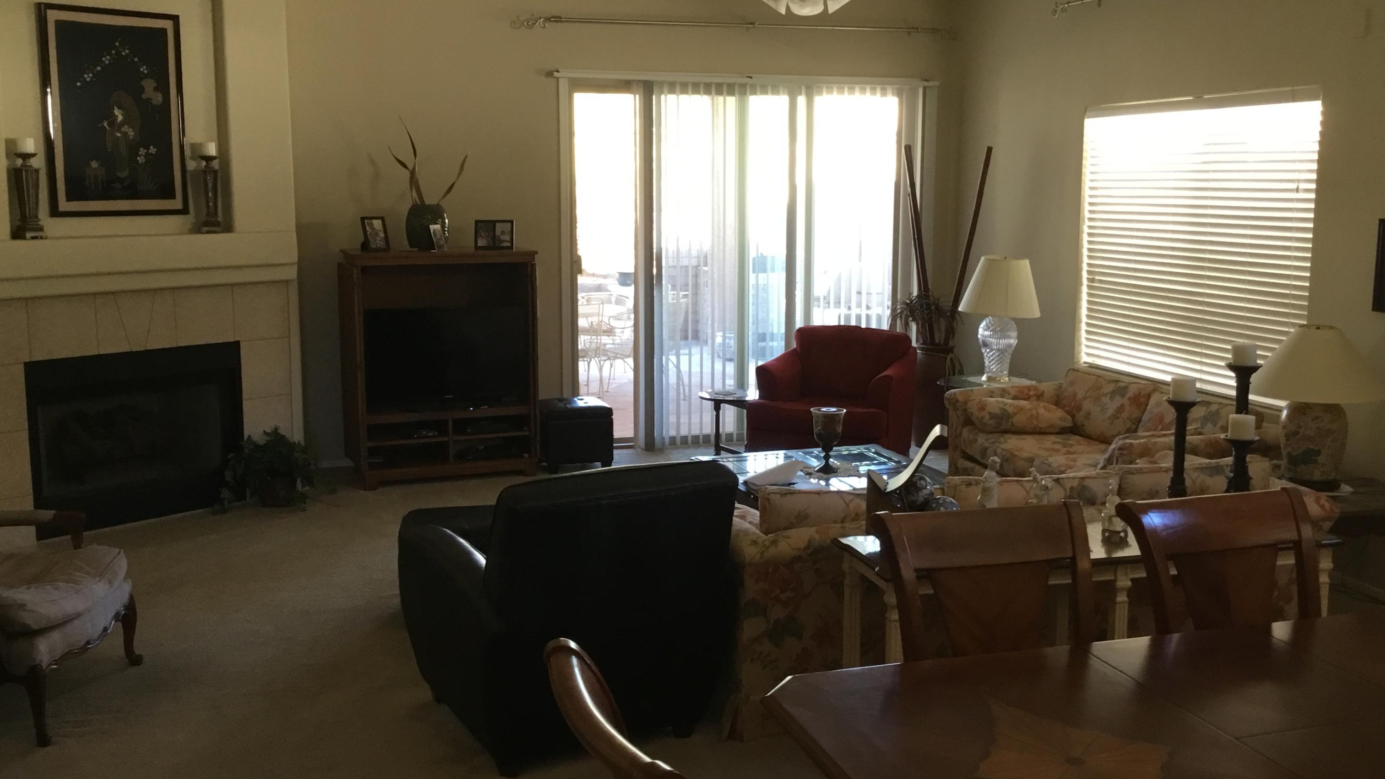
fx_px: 1285
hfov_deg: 56.6
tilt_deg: -7.6
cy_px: 355
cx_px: 688
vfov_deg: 33.7
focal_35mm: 35
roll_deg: +0.4
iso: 80
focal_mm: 3.3
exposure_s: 1/30
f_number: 2.4
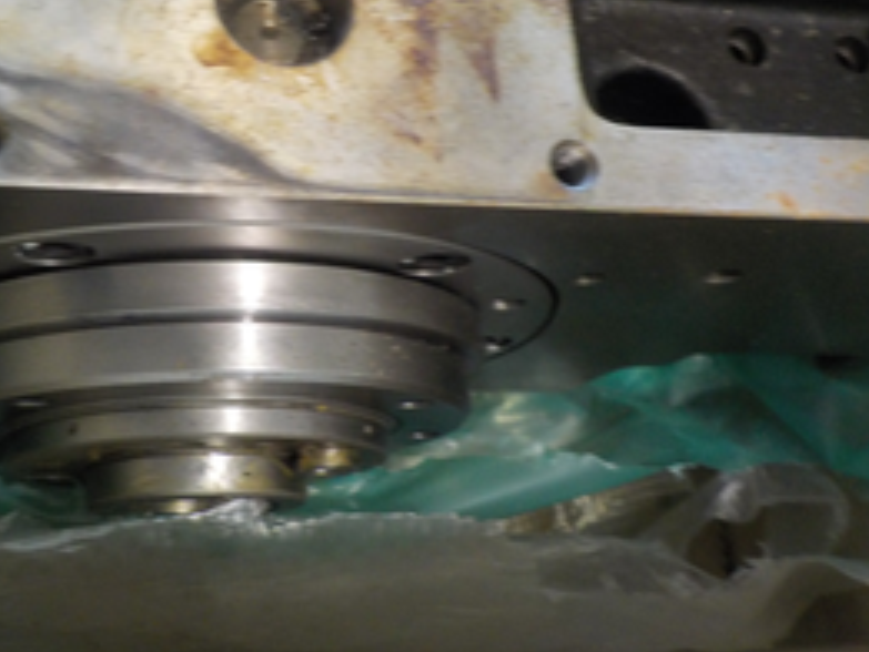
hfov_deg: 40.3
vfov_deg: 31.0
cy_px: 166
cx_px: 236
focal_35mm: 46
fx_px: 1155
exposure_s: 1/30
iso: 360
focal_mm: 4.1
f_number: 3.3
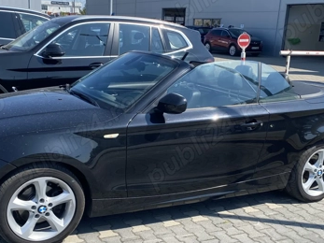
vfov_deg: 32.0
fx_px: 421
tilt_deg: -15.7
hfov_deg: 42.0
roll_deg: -3.2
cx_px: 141
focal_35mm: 45
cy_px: 150
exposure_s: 1/1754
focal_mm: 4.25
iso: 32
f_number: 1.8
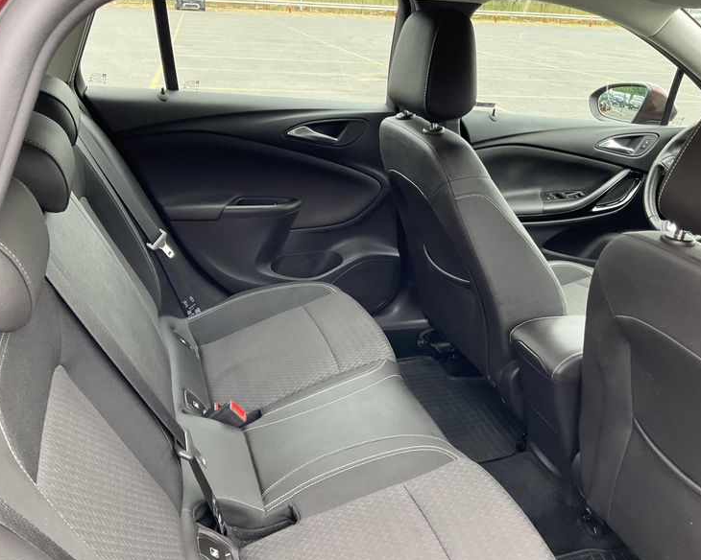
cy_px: 284
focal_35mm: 31
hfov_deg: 57.1
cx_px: 324
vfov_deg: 47.1
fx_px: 643
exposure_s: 1/117
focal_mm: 3
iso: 64
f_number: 1.8
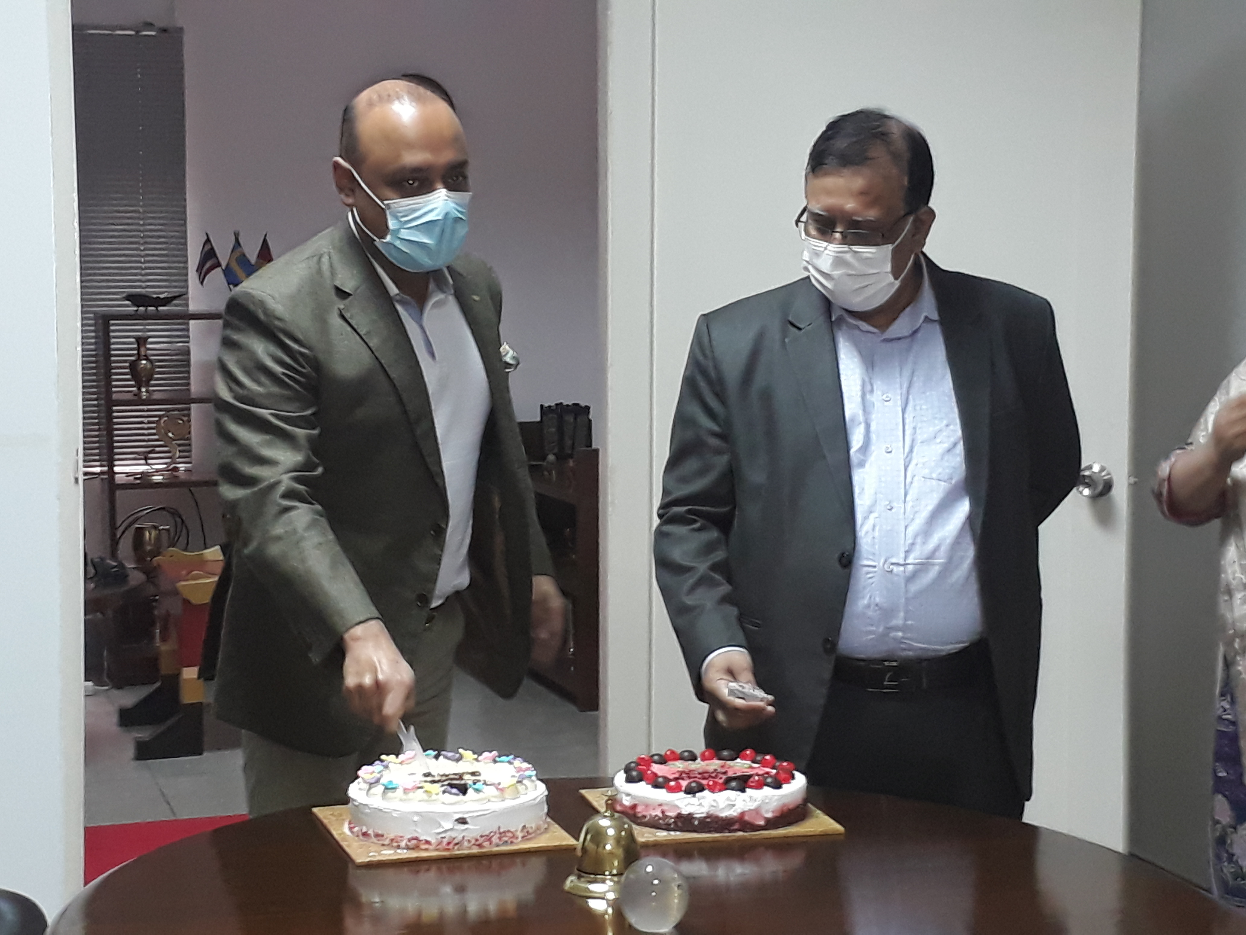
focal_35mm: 27
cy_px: 468
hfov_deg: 65.3
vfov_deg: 51.4
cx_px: 623
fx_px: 972
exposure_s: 1/25
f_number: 1.9
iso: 160
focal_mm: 3.6
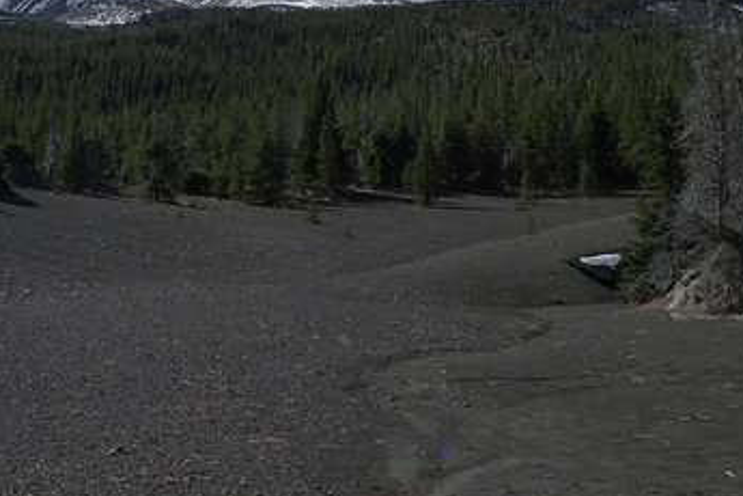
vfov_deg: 20.8
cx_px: 153
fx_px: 1341
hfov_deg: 30.2
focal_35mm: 65
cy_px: 137
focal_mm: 16.6
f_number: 8
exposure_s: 1/160
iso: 100
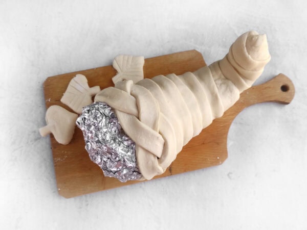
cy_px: 115
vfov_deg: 54.9
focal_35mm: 25
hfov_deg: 69.3
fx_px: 222
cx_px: 154
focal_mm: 5.4
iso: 60
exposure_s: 1/100
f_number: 1.9
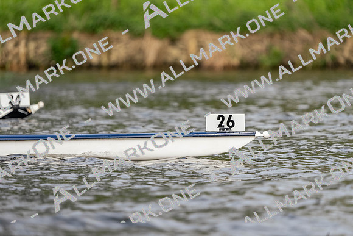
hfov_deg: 4.1
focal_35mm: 506
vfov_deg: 2.7
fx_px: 4963
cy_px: 118
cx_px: 176
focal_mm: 506
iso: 640
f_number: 6.3
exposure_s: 1/1250
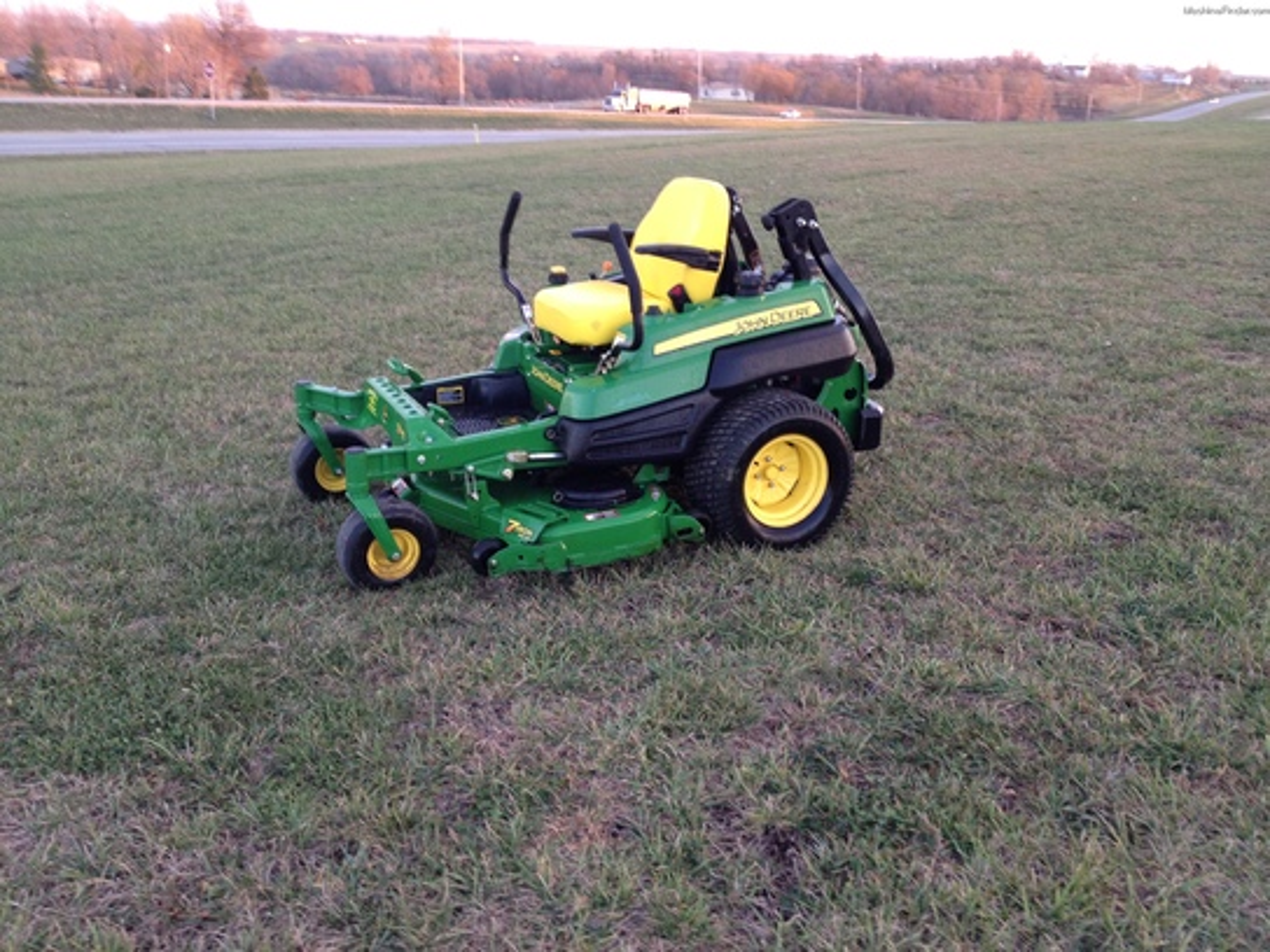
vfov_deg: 40.7
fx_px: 1284
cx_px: 635
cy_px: 476
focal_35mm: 35
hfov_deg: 52.6
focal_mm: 4.28
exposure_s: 1/40
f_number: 2.4
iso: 64
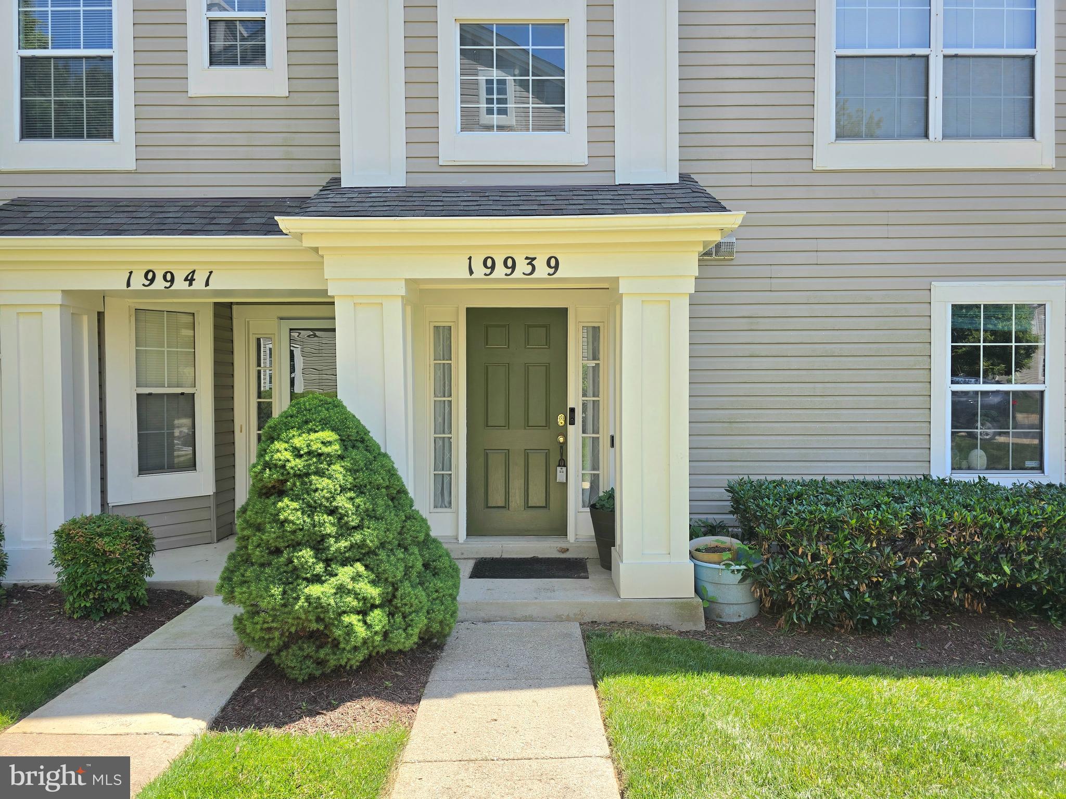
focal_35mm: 23
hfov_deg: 73.9
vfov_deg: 58.9
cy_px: 400
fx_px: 708
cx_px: 533
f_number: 1.7
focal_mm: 6.3
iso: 12
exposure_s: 1/400
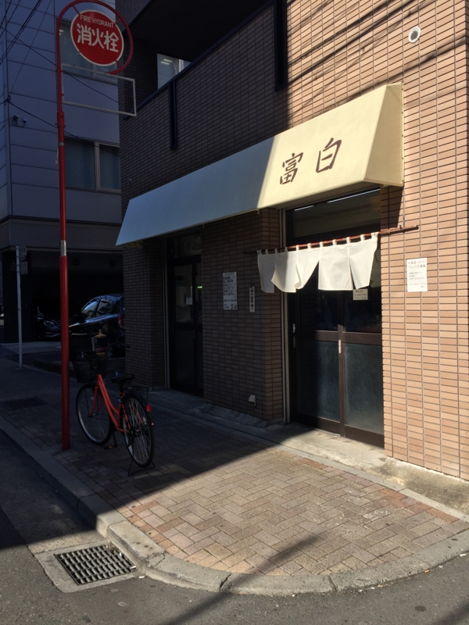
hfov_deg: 48.2
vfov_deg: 61.7
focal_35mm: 29
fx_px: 524
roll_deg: +1.0
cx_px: 234
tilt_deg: +0.6
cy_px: 312
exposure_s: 1/1883
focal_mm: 4.15
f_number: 2.2
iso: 32
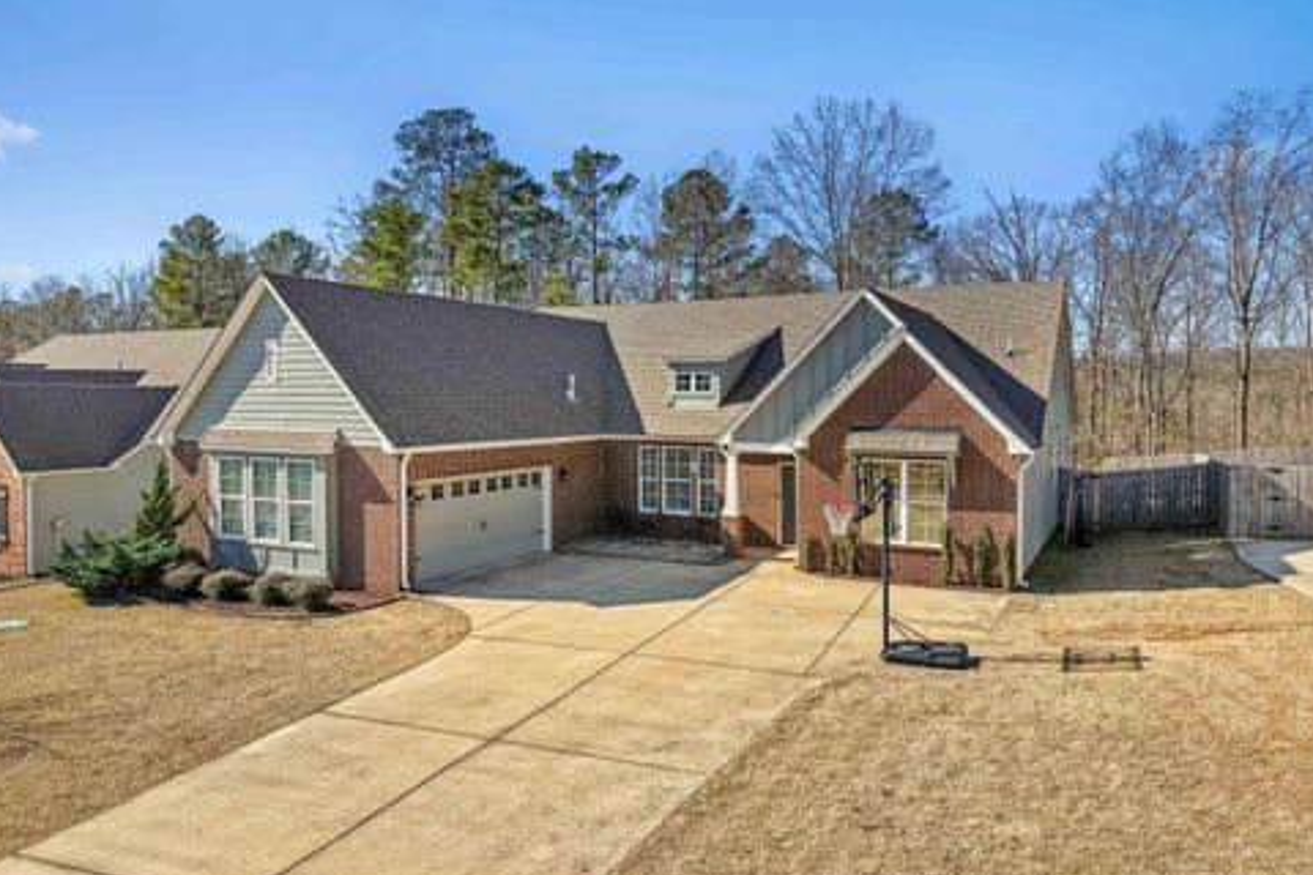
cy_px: 422
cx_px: 667
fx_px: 948
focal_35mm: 26
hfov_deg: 69.4
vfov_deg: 49.5
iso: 120
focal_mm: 8.7
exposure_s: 1/3000
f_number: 1.8
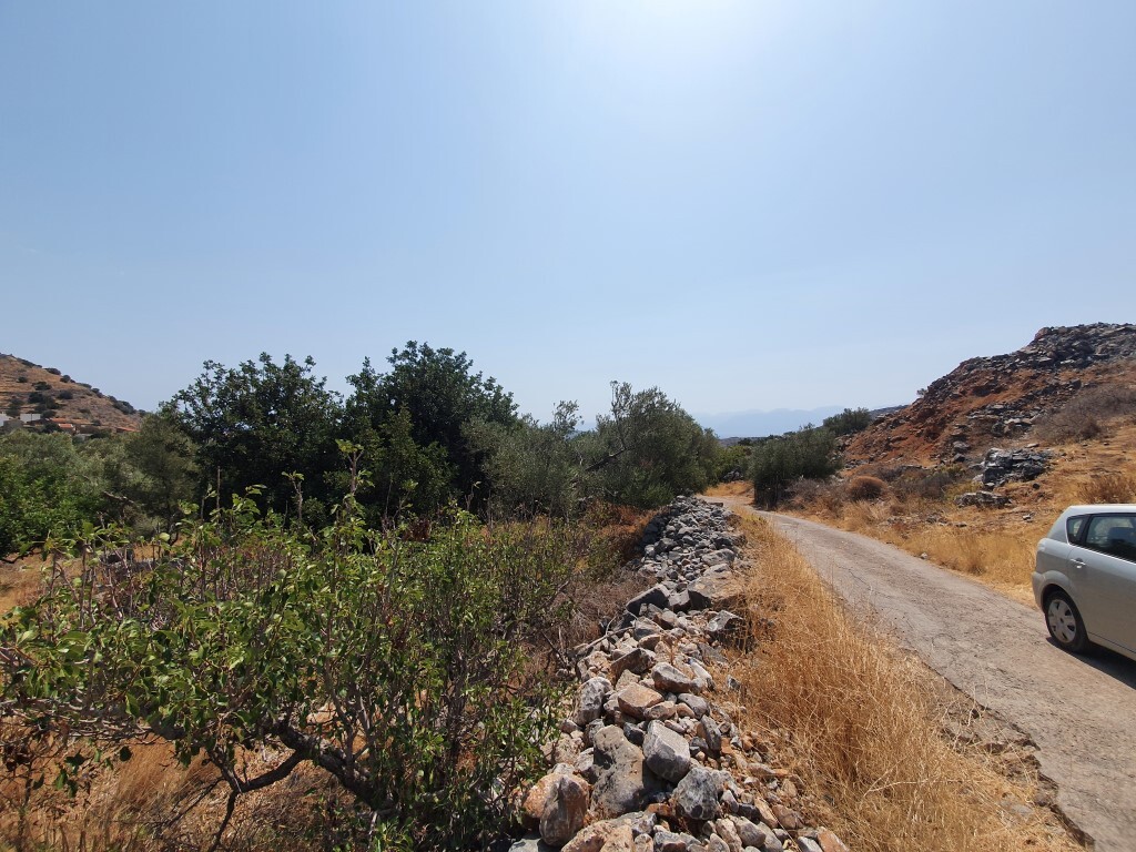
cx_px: 568
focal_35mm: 13
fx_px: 427
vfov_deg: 89.9
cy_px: 426
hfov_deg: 106.2
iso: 50
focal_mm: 1.8
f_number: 2.2
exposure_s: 1/1744
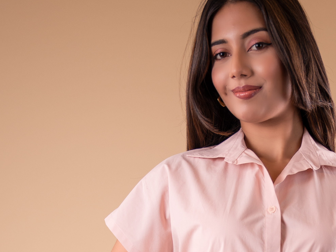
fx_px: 1349
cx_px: 247
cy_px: 507
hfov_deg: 14.1
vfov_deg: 9.9
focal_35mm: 139
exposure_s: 1/200
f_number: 2.8
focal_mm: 41
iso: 160
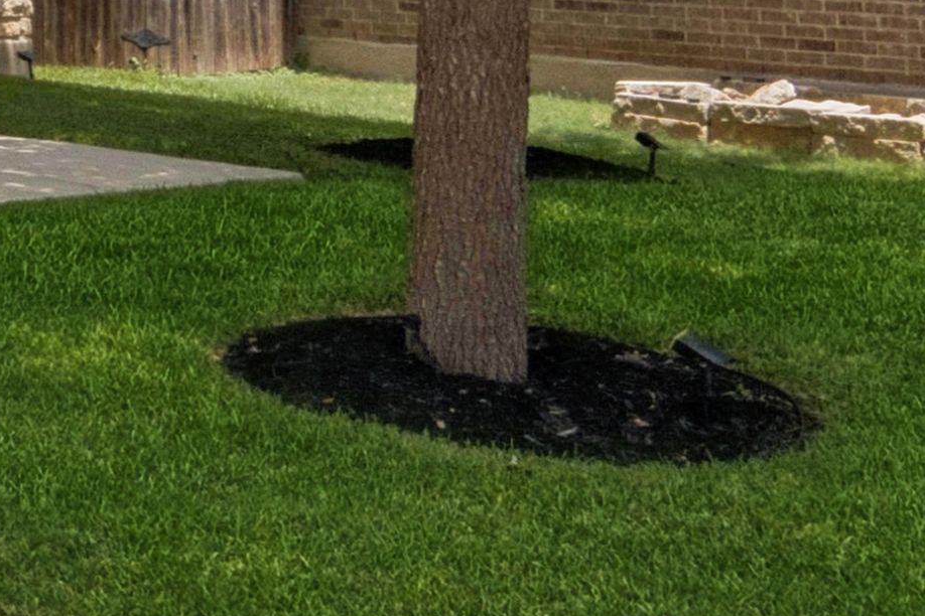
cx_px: -896
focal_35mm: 97
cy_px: -115
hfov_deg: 16.4
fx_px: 2492
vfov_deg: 13.7
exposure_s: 1/500
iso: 100
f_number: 13
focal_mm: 11
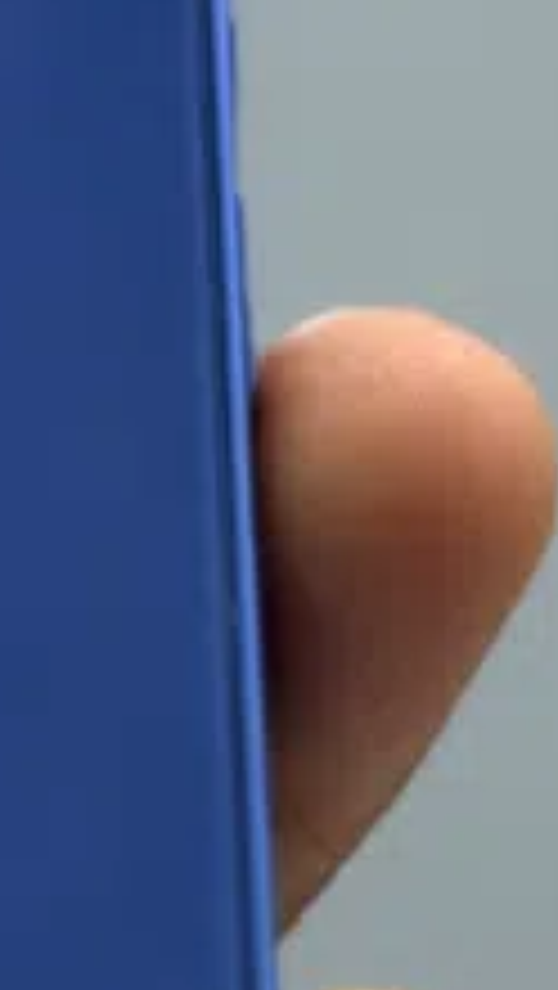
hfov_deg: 3.7
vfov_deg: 6.7
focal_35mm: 324
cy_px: 475
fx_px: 8509
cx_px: -814
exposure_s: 1/50
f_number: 1.78
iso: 80
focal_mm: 6.76
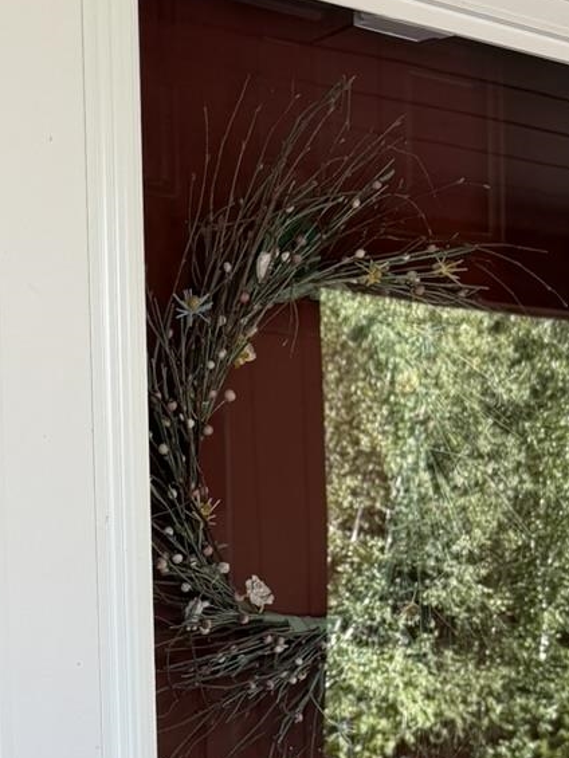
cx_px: 42
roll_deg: +2.5
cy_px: 734
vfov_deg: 21.8
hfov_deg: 16.7
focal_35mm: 87
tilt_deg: -3.6
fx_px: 1906
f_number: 1.78
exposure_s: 1/166
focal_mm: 6.76
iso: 64
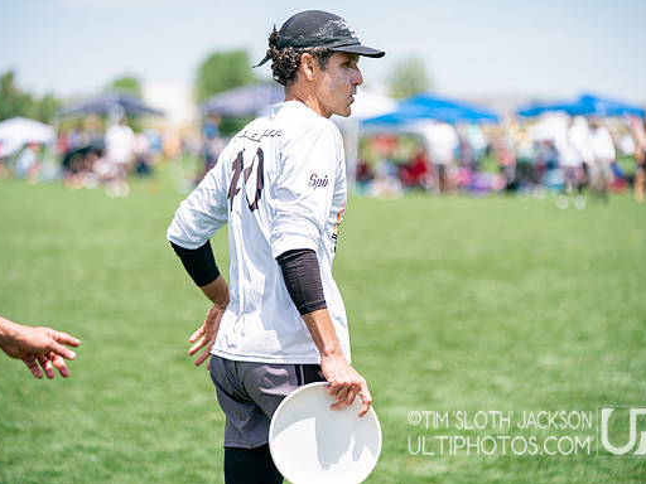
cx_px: 328
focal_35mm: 134
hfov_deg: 14.7
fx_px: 2501
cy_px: 241
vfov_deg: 11.1
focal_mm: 123
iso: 500
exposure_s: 1/8000
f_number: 2.8
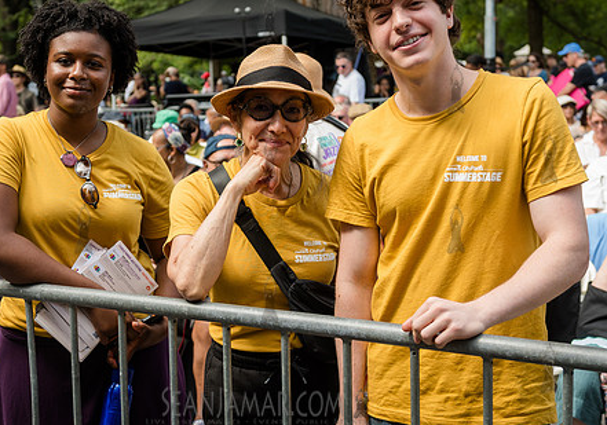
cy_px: 192
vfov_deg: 24.2
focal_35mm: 58
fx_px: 993
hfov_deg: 33.9
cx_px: 263
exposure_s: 1/320
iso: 200
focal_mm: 38
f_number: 3.5
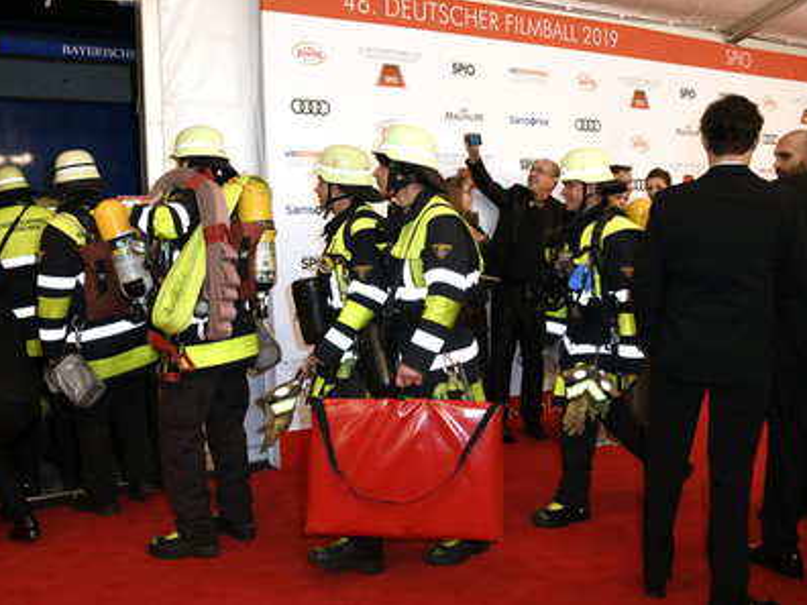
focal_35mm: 35
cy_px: 304
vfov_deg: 40.7
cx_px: 376
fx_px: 816
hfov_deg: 52.6
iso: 250
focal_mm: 32
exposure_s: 1/160
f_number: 6.3
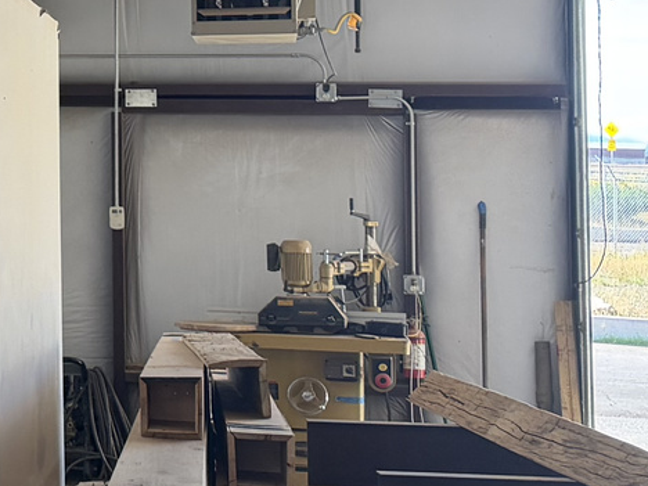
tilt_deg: +6.7
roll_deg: -0.2
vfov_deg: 14.0
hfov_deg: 16.6
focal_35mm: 105
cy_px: 53
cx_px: -400
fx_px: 1966
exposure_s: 1/174
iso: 125
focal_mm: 6.76
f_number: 1.78
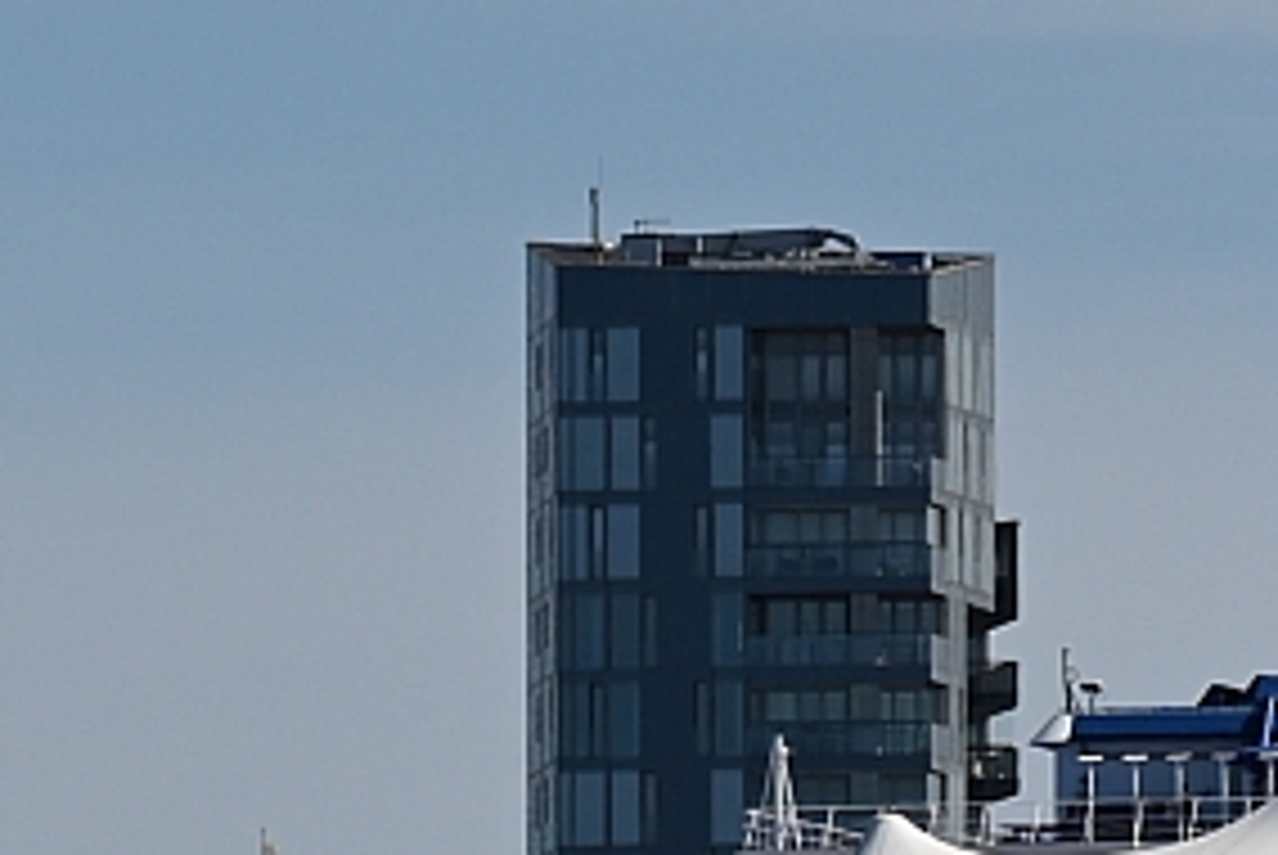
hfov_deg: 4.8
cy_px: 1267
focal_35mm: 432
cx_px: 1530
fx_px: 15351
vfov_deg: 3.2
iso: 100
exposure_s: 1/800
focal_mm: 120
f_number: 7.1
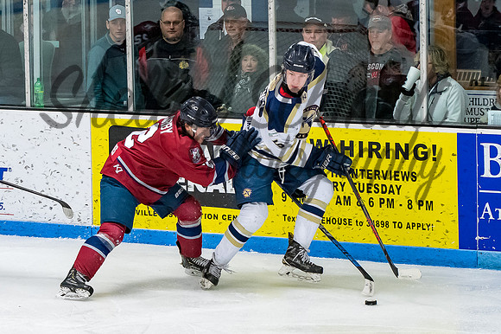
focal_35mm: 210
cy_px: 171
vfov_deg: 6.5
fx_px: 2915
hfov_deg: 9.8
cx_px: 215
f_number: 3.5
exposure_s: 1/800
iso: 2500
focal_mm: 90
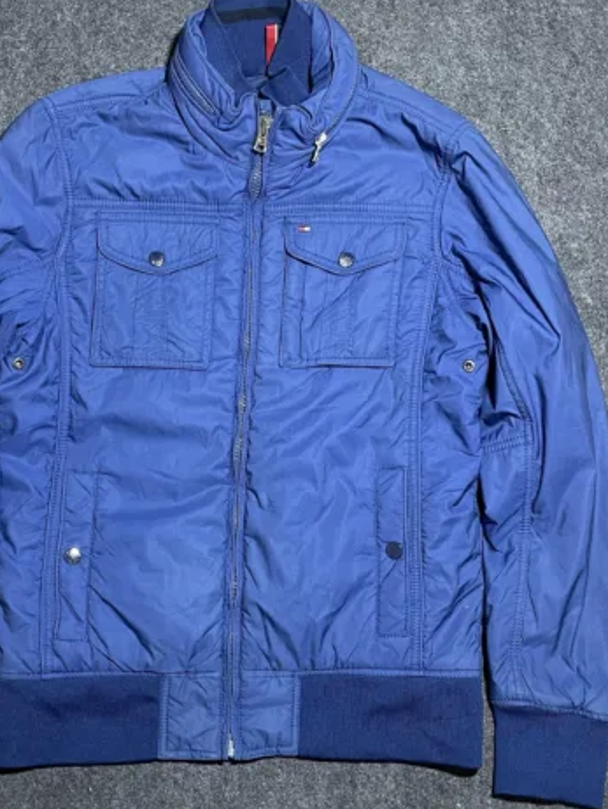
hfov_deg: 46.7
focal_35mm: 30
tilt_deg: -61.6
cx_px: 263
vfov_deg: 59.9
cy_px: 405
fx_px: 702
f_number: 1.6
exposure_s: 1/50
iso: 160
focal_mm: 4.2
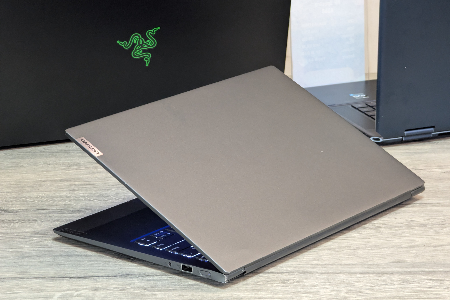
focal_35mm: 122
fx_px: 1525
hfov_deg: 16.8
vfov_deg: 11.2
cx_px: 225
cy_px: 147
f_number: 3.5
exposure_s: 1/31
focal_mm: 19
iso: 624
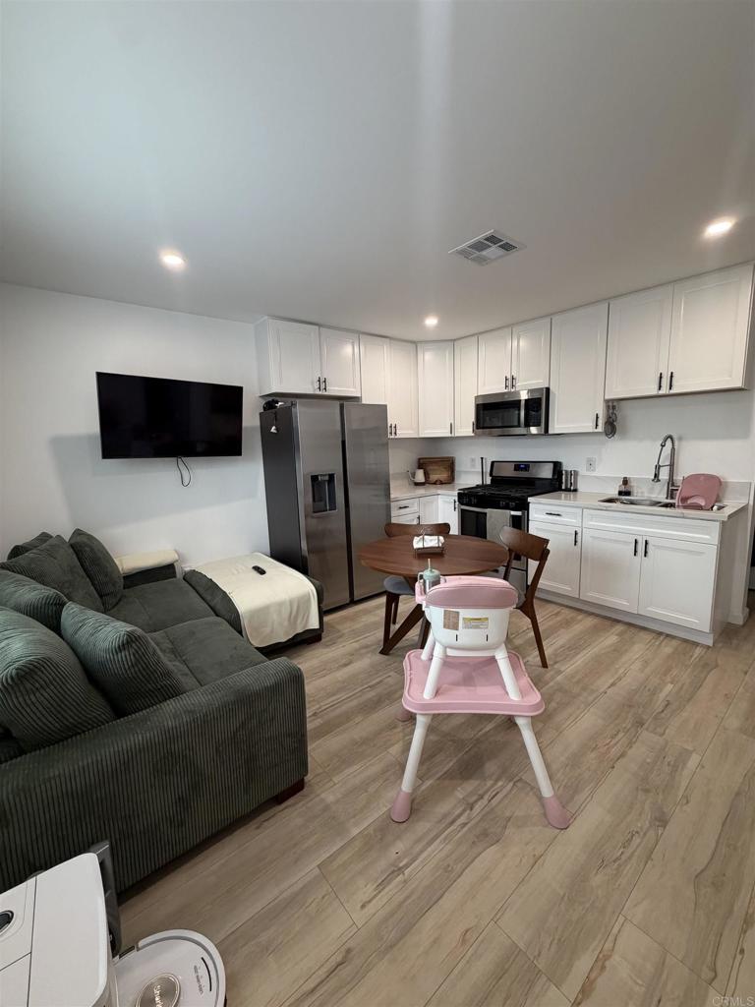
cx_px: 378
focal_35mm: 14
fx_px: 407
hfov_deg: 85.7
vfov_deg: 102.1
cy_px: 504
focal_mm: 2.22
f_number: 2.2
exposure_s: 1/120
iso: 250
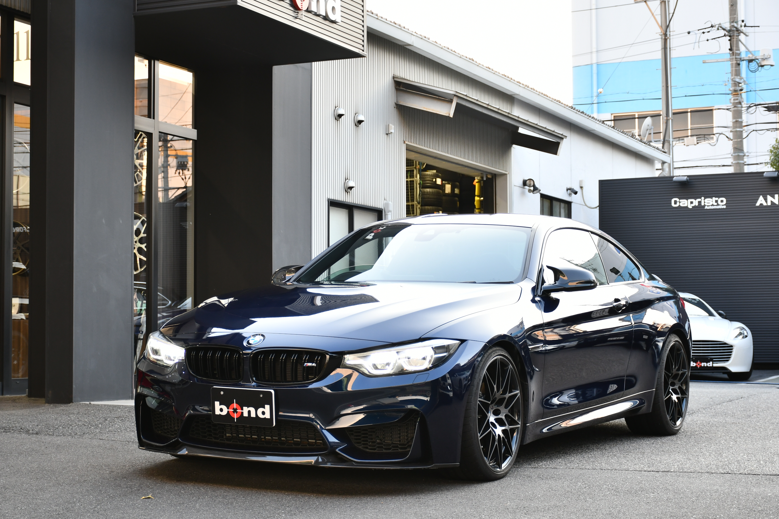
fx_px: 1363
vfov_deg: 21.6
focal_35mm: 63
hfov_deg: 31.9
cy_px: 260
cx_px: 390
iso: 280
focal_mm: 42
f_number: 4.5
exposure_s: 1/60
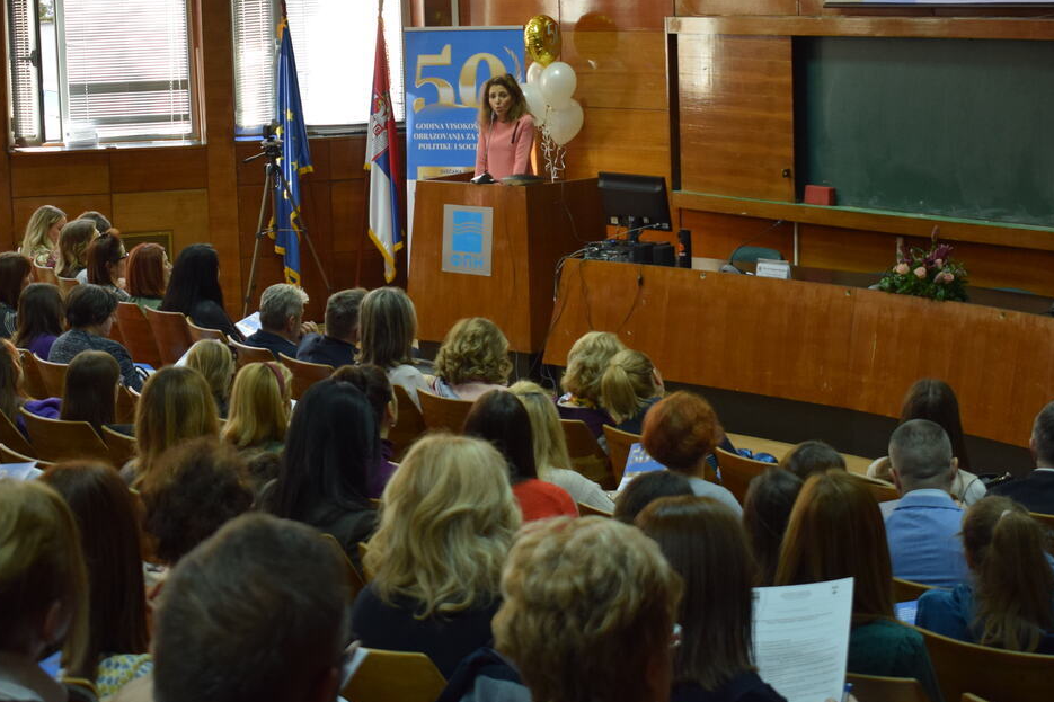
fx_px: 2254
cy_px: 228
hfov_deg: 26.3
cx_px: 505
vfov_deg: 17.7
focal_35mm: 77
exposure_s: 1/60
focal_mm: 32
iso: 640
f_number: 4.5
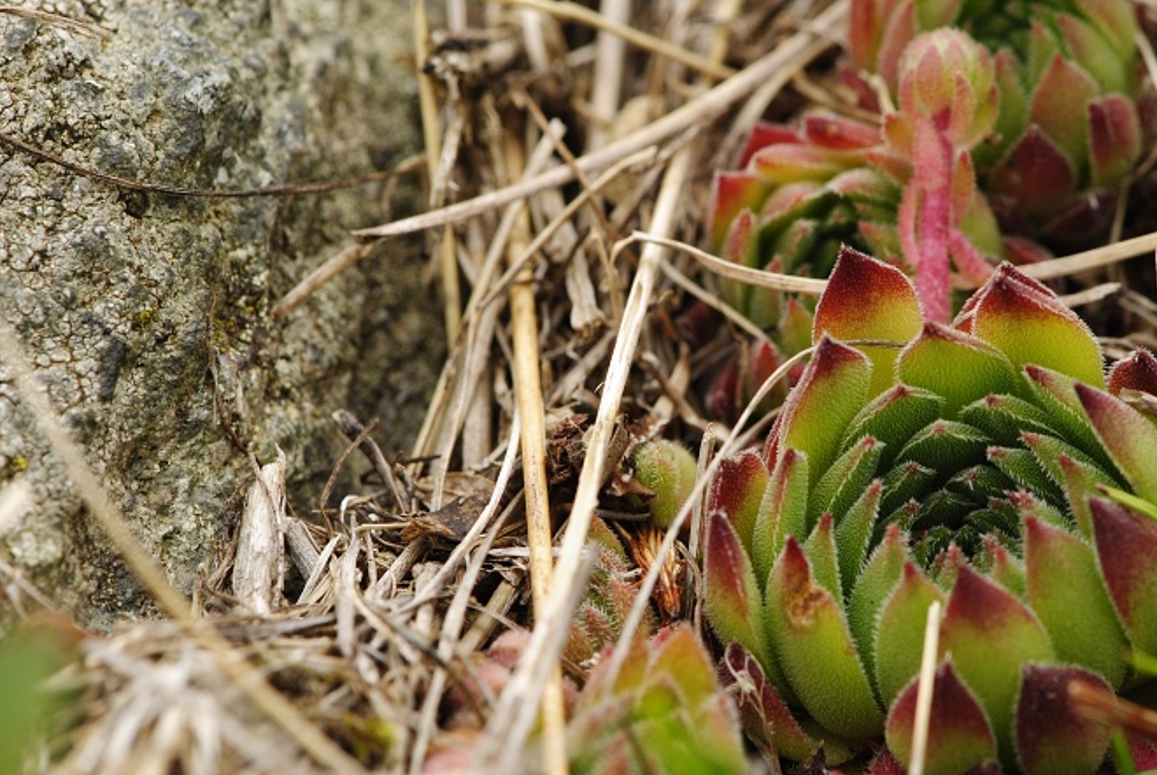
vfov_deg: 8.9
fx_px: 4975
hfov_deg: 13.3
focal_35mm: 155
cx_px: 650
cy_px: 409
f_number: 10
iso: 200
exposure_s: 1/60
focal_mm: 85
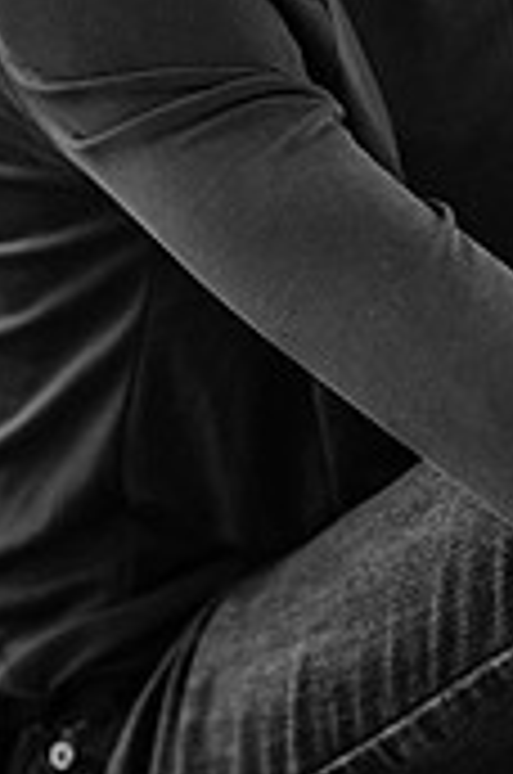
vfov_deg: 9.1
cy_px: -225
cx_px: 544
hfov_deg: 6.1
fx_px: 4786
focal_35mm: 223
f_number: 3.2
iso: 125
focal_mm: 85
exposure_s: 1/320
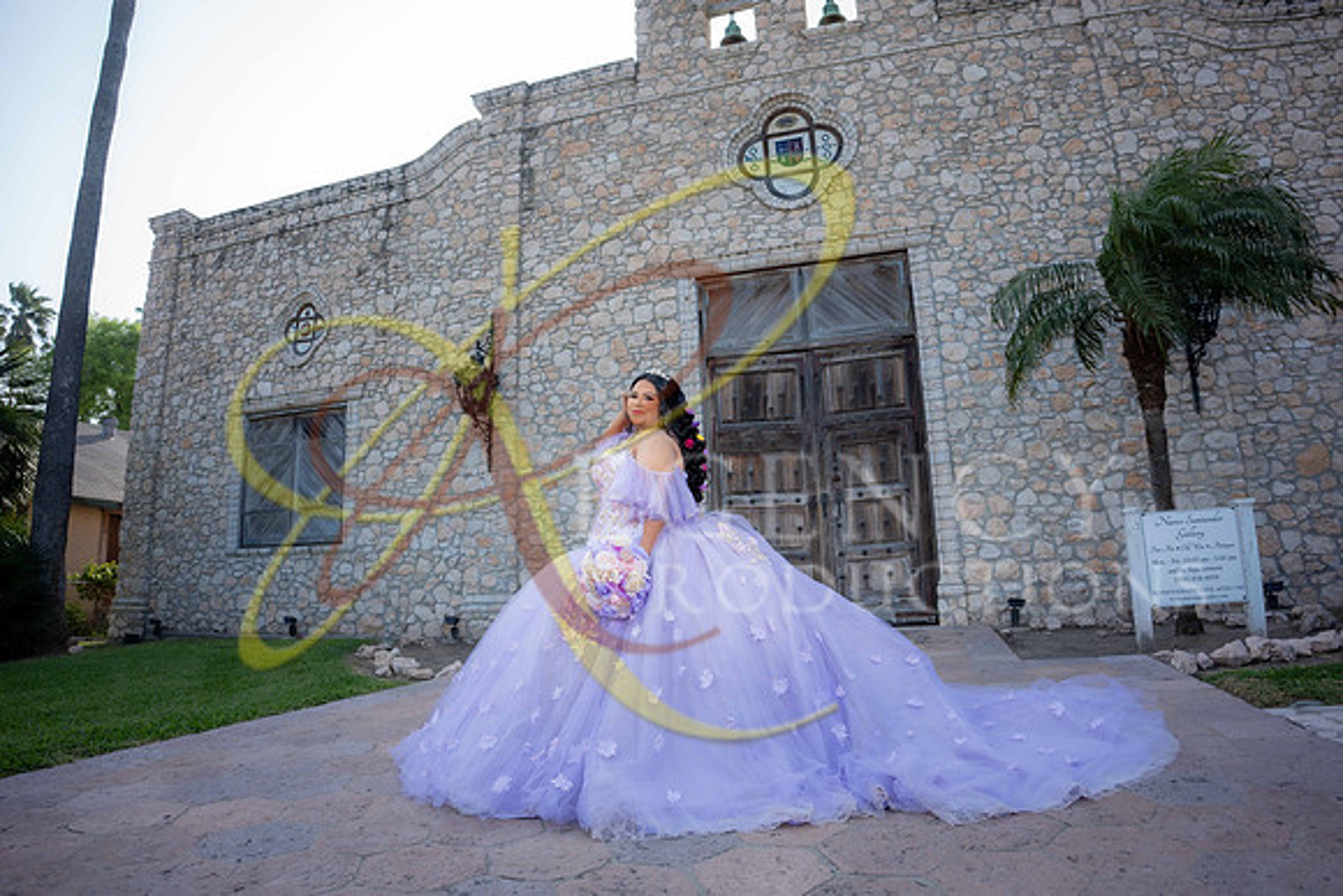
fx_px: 746
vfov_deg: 62.0
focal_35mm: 20
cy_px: 448
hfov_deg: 84.0
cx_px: 672
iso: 125
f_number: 2.8
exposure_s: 1/800
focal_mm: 20
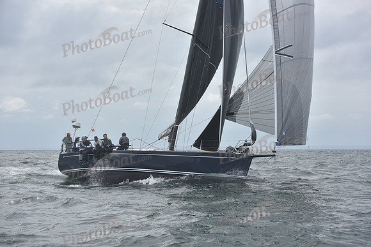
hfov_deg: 28.8
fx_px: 722
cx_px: 186
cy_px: 124
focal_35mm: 70
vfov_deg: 19.5
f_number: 5.6
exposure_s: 1/1250
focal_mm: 70
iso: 200
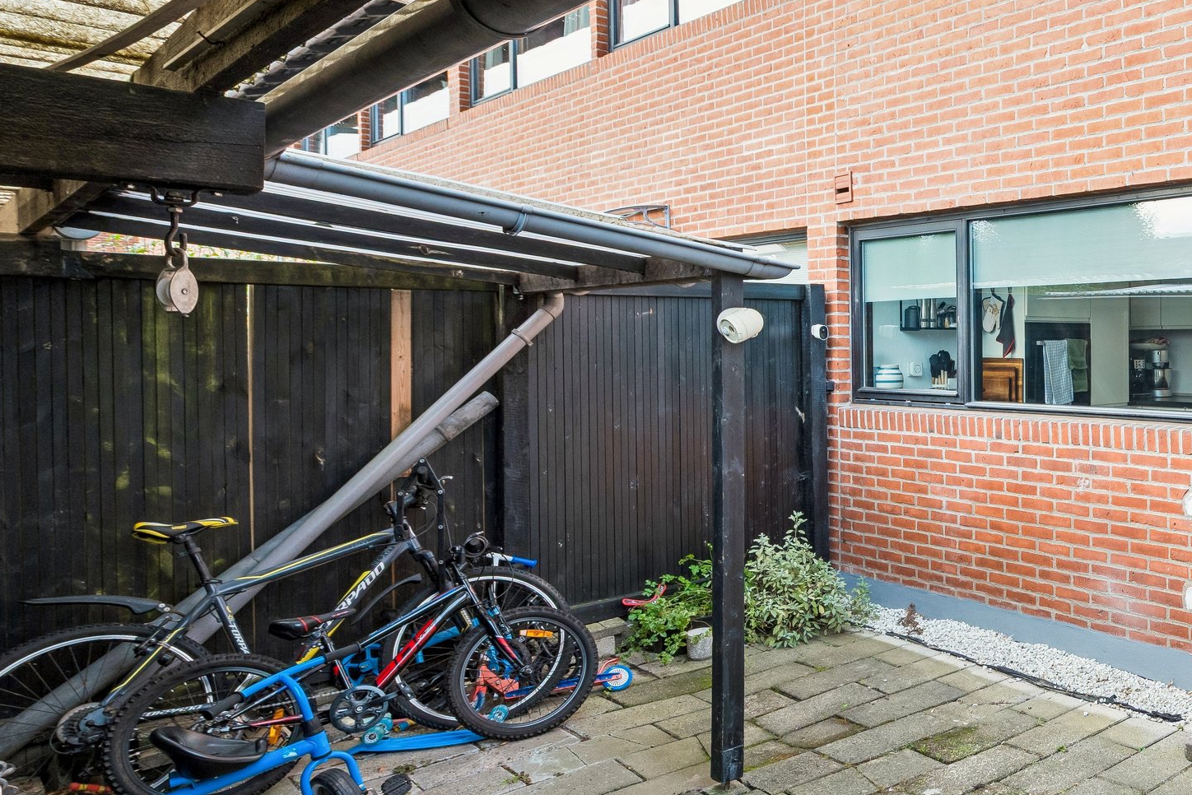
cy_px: 381
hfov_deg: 51.0
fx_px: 960
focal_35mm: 29
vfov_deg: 45.0
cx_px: 1197
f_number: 10
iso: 250
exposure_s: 1/50
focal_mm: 14
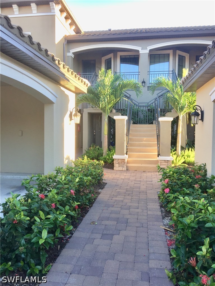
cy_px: 143
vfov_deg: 61.7
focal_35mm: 29
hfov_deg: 48.2
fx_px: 240
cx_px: 108
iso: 32
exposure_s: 1/128
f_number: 2.2
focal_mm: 4.15
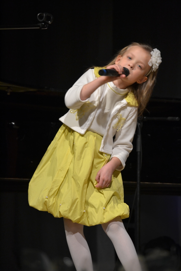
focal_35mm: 142
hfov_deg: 9.6
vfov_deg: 14.4
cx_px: 90
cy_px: 136
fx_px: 1074
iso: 800
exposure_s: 1/60
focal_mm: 95
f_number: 4.5
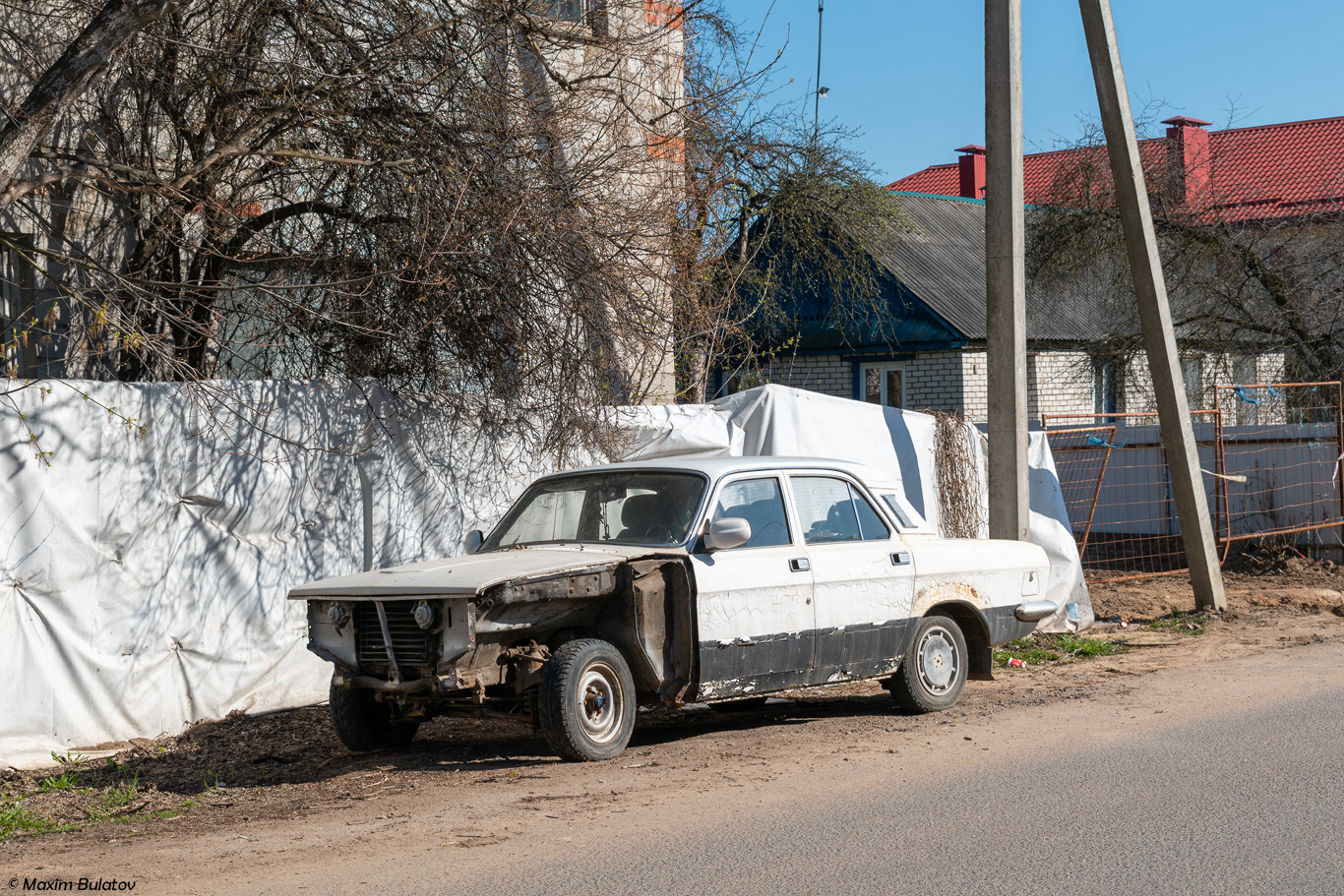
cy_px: 448
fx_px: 2240
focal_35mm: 60
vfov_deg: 22.6
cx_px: 672
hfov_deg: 33.4
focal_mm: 40
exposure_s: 1/320
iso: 100
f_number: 9
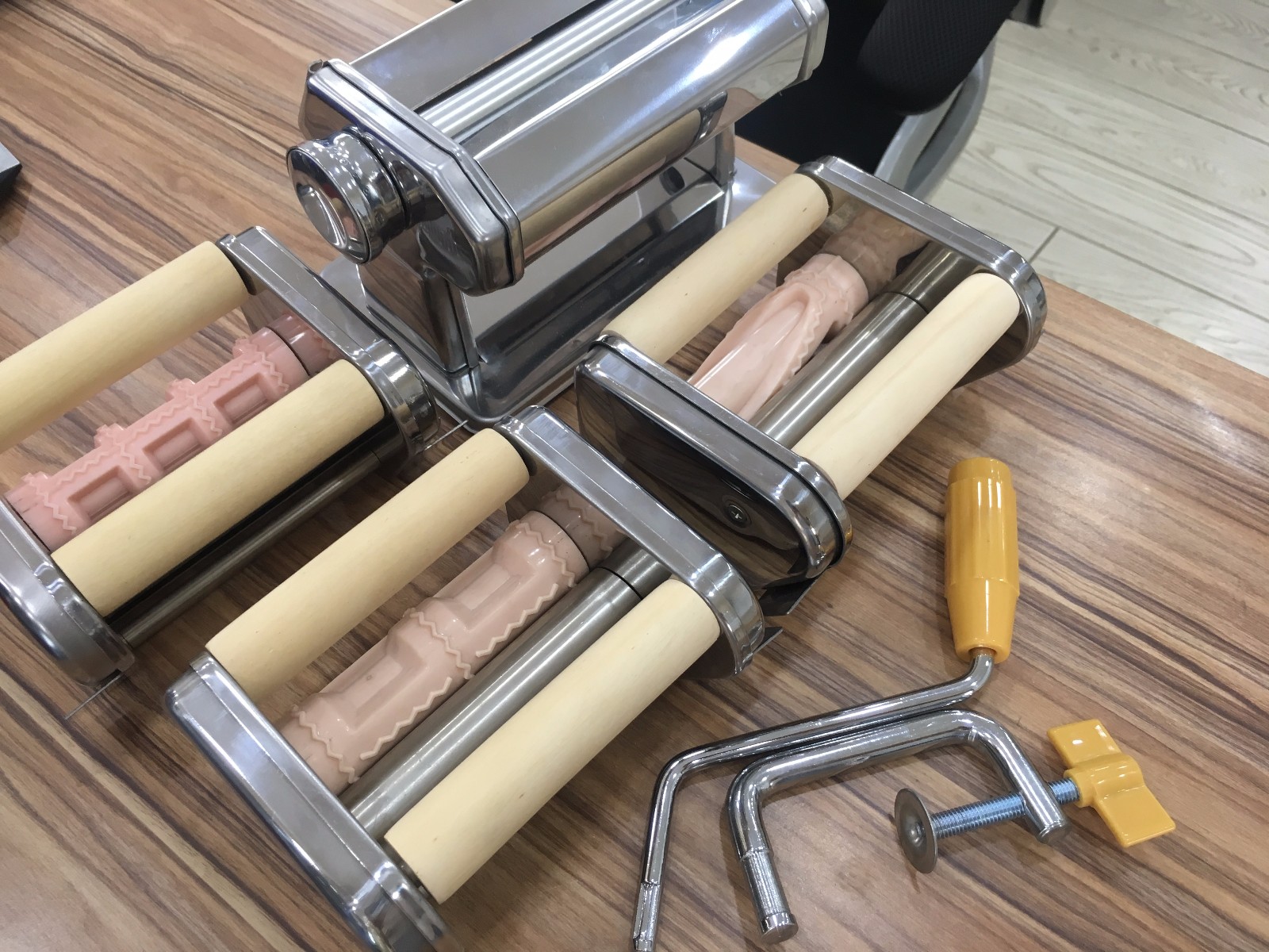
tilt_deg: -54.7
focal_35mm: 29
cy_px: 476
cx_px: 634
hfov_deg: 61.7
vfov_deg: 48.2
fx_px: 1063
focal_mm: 4.15
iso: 64
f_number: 2.2
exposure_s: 1/33
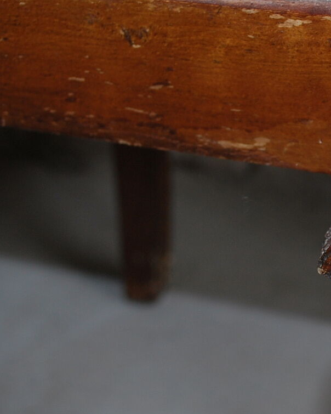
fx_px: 1151
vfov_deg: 20.4
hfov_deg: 15.9
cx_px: 373
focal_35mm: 94
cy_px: 189
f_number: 4.2
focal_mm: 26
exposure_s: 1/60
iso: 200
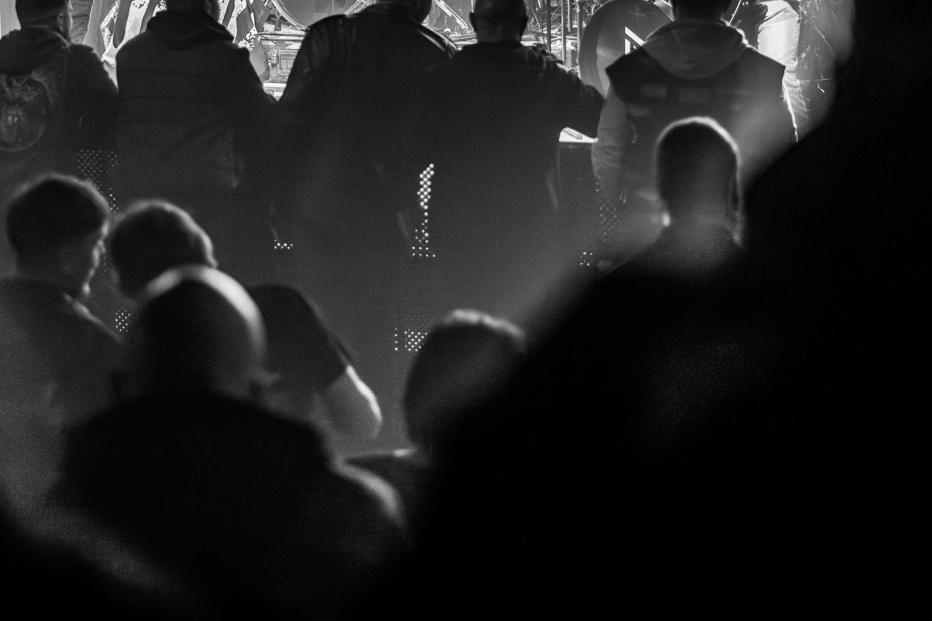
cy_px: 24
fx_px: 2692
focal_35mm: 104
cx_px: 293
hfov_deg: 19.6
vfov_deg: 13.0
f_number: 1.8
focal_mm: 50
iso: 1600
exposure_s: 1/125
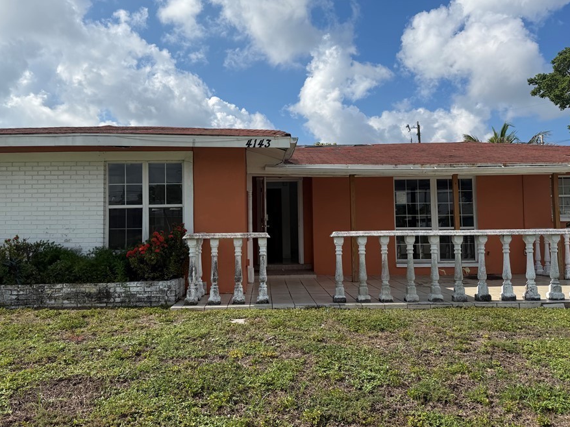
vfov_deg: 49.7
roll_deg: +0.8
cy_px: 197
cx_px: 267
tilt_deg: +3.4
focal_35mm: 28
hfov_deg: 63.4
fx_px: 461
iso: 80
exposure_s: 1/6173
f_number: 1.78
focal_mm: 6.76
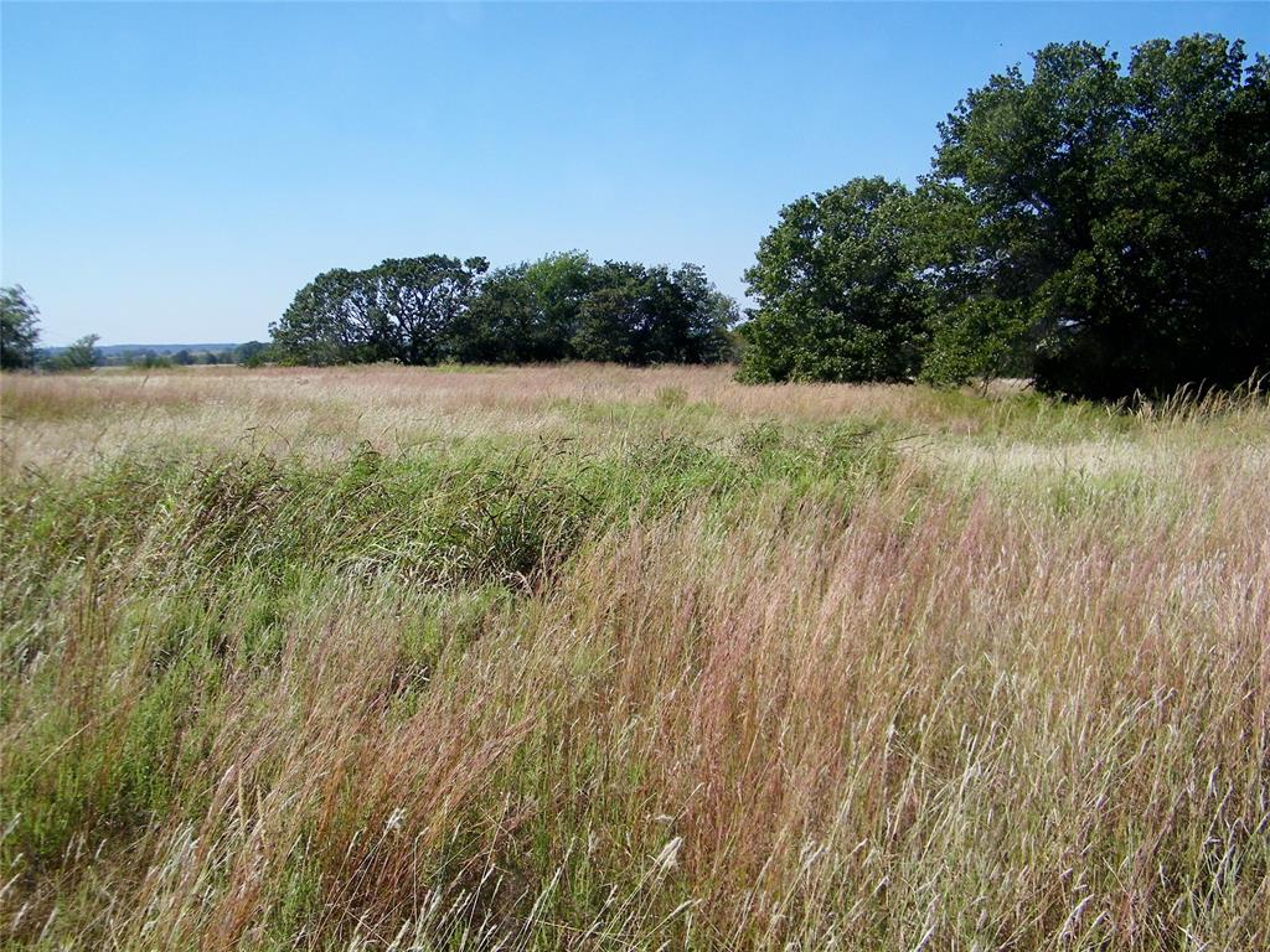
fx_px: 1357
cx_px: 635
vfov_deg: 38.7
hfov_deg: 50.1
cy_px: 476
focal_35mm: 37
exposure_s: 1/250
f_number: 7.4
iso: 80
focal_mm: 6.6
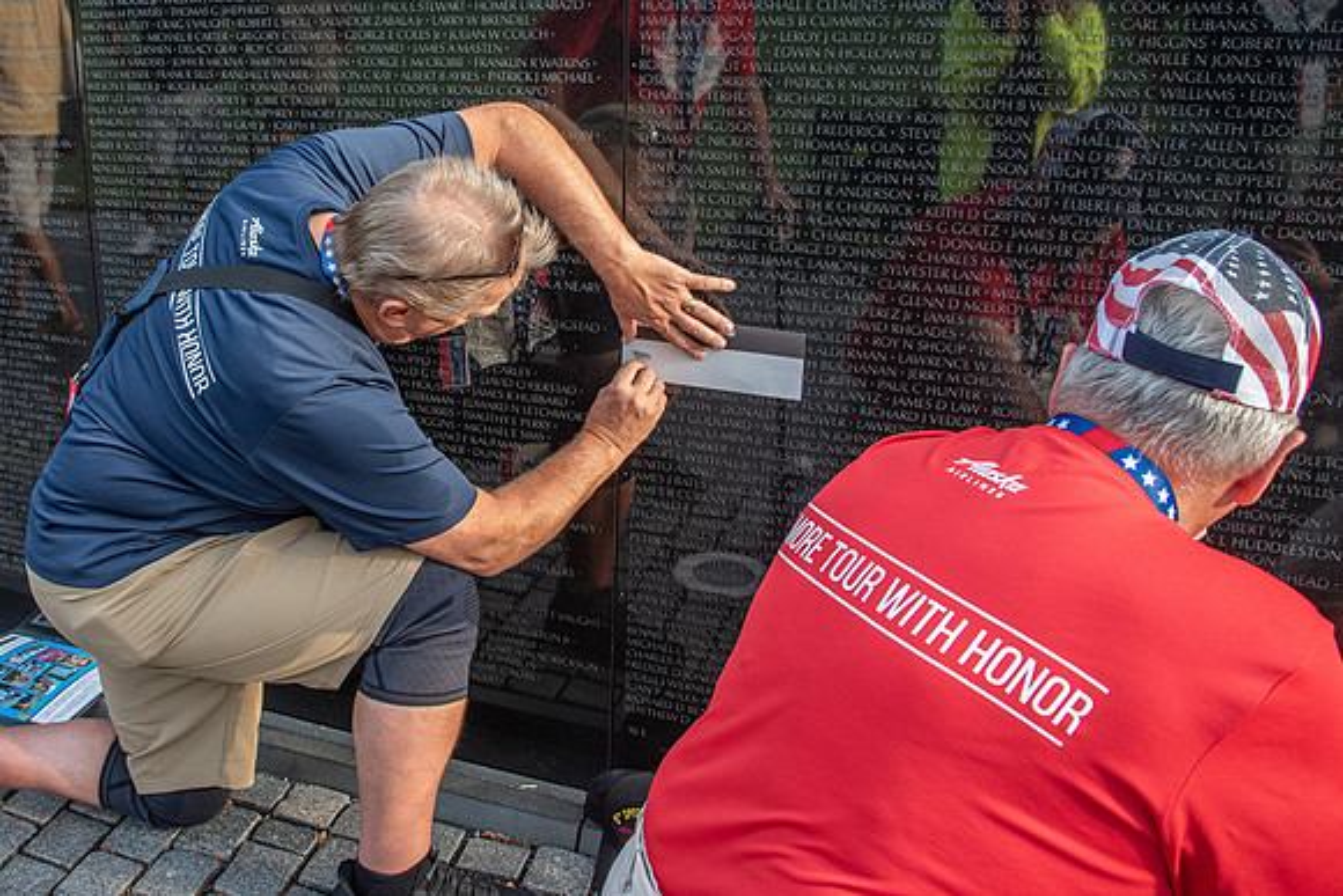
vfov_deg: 41.0
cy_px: 304
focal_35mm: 32
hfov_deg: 57.9
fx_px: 1183
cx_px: 456
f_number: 9
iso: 720
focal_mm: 24
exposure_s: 1/125
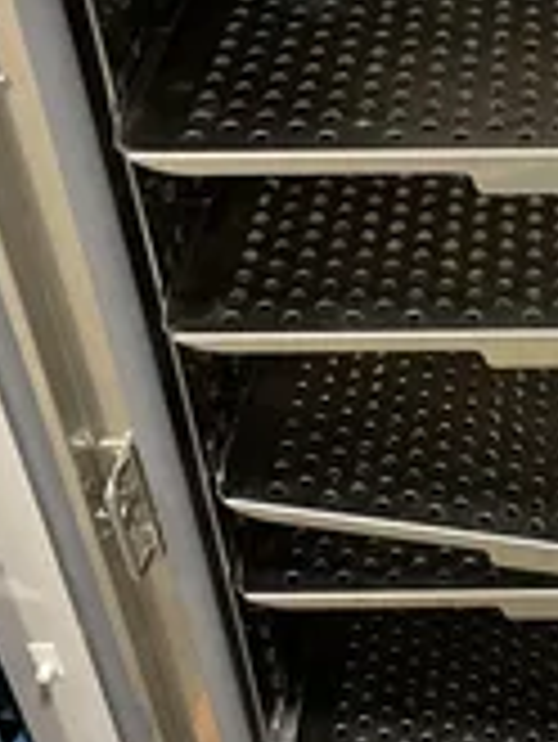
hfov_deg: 22.3
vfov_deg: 30.7
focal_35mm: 63
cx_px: 572
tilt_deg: -37.3
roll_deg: +1.2
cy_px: 315
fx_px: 1352
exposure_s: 1/30
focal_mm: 4.2
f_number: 1.6
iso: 640
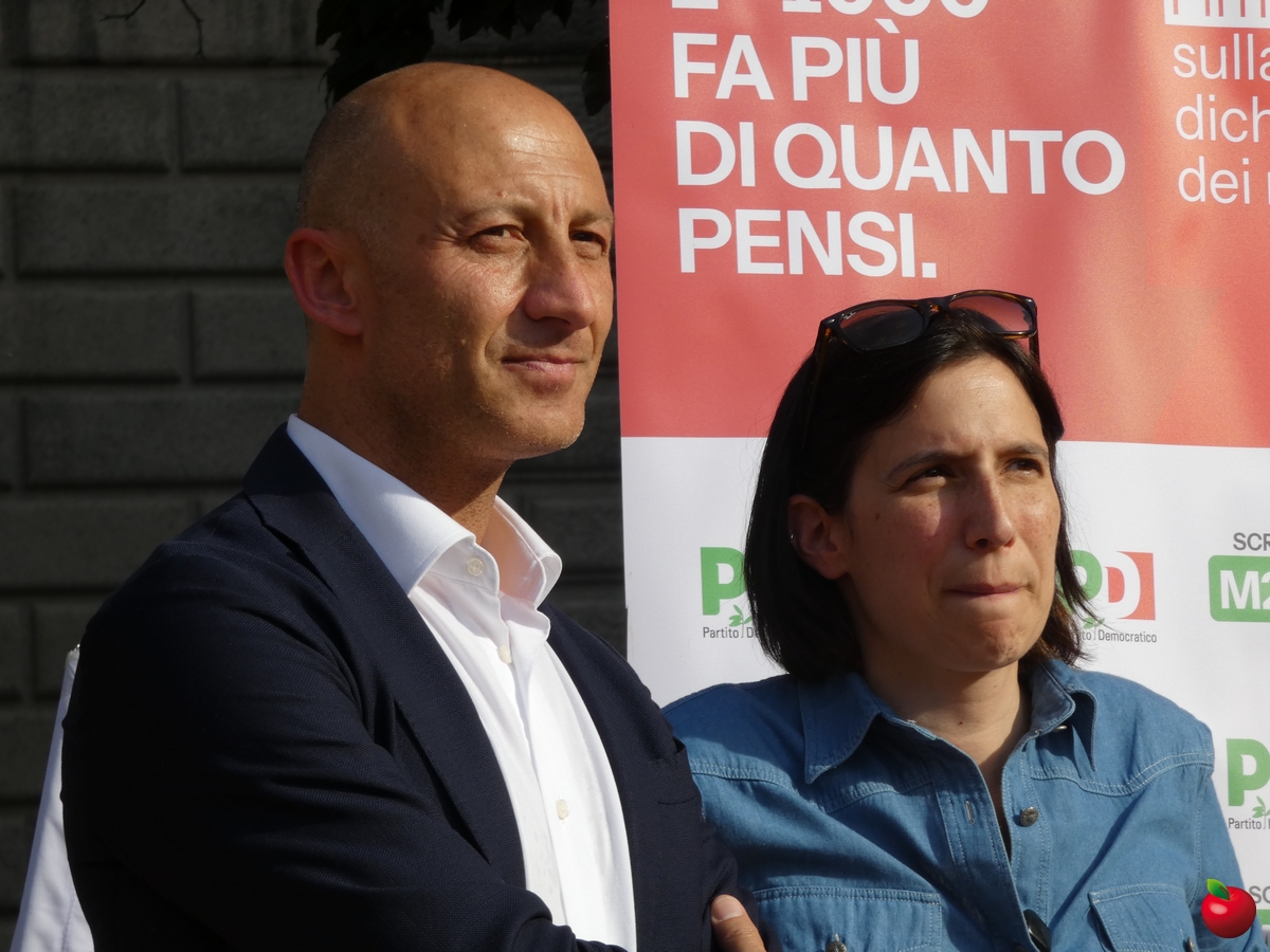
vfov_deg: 7.7
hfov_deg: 10.2
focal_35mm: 194
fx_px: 7118
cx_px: 635
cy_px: 476
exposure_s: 1/320
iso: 80
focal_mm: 34.8
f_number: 5.5
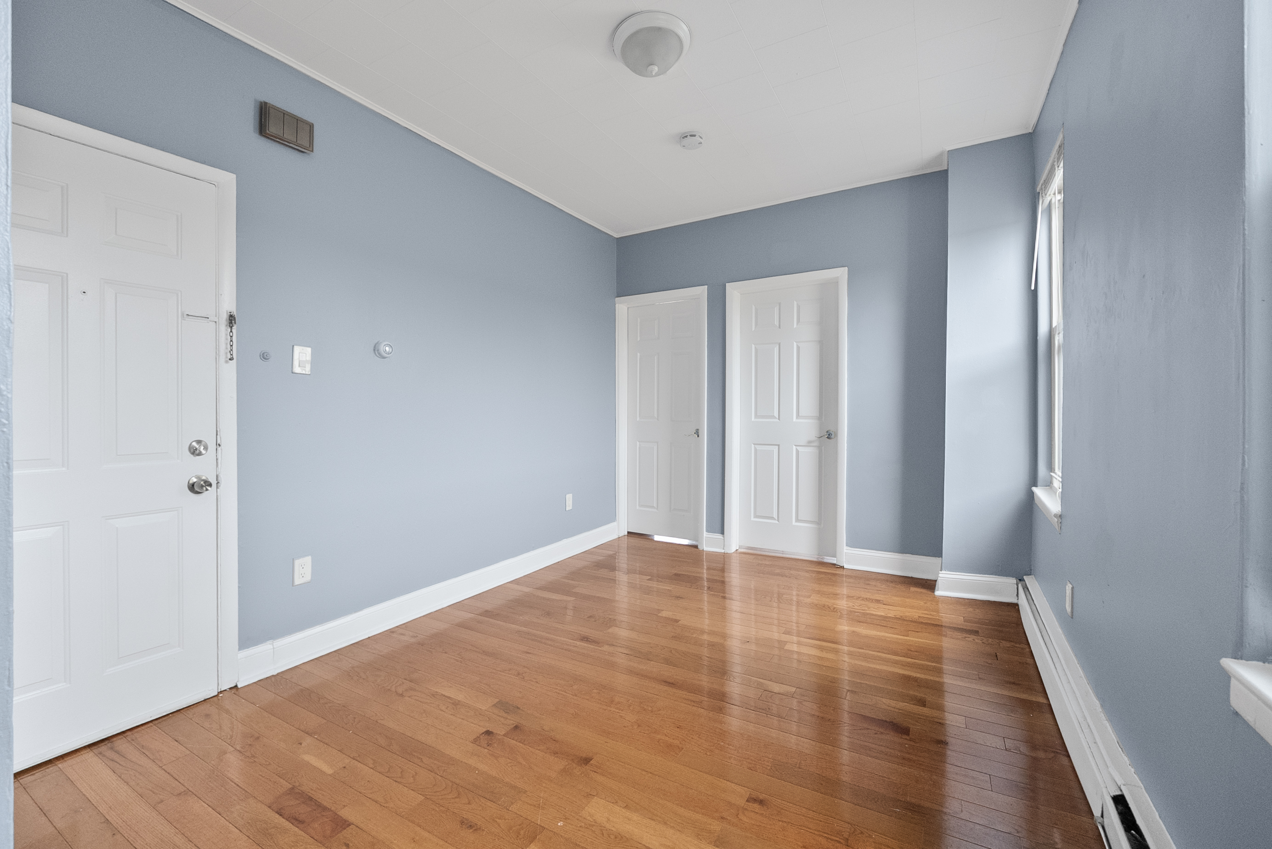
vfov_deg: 77.4
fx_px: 530
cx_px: 636
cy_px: 424
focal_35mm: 15
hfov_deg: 100.4
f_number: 4
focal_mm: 10
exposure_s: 1/40
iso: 1600
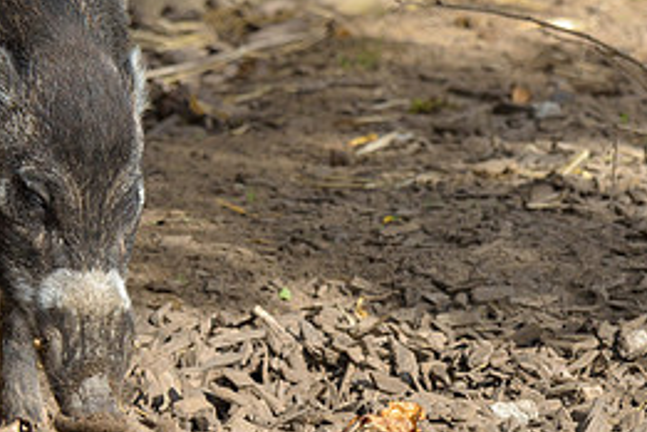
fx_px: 17755
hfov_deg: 2.1
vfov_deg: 1.4
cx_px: 61
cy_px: 230
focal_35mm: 988
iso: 400
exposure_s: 1/1000
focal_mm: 280
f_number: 5.6
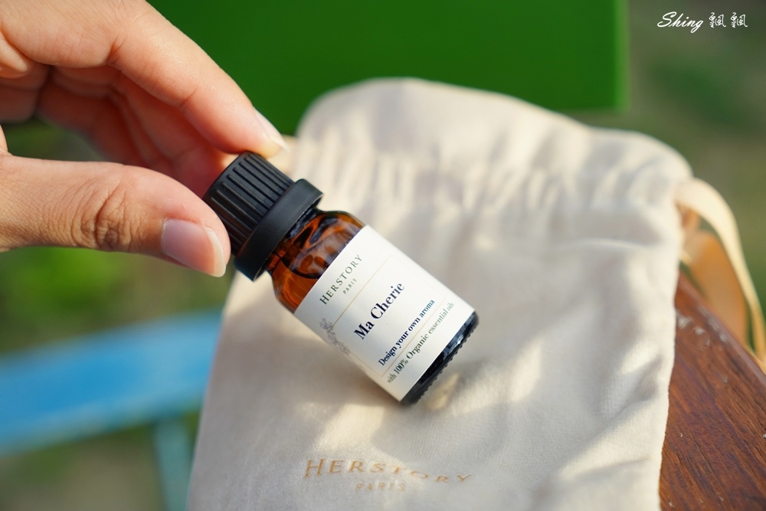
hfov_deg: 28.8
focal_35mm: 70
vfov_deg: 19.5
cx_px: 383
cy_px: 256
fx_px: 1490
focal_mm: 70
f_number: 5
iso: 100
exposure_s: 1/250
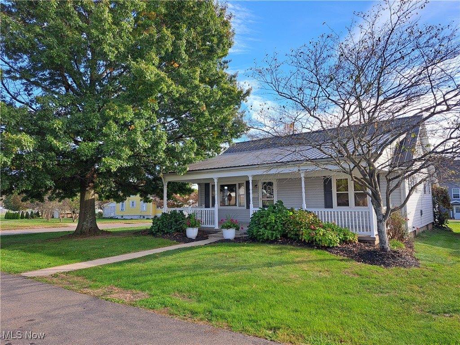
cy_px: 172
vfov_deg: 56.8
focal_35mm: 24
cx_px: 230
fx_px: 319
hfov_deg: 71.6
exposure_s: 1/514
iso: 50
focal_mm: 5.23
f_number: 1.8
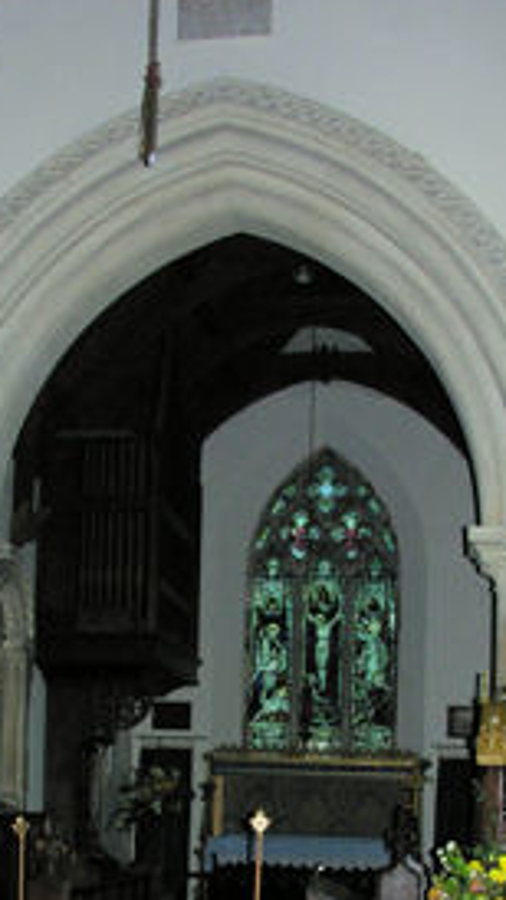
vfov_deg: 31.8
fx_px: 1528
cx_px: 228
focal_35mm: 64
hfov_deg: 18.8
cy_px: 742
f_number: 2.8
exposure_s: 1/60.1
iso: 182
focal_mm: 8.9
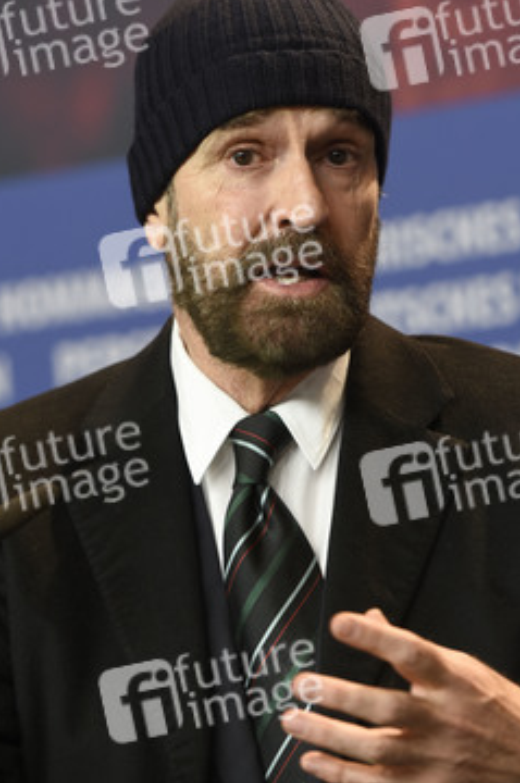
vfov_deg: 8.0
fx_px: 5618
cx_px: 274
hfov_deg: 5.3
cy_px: 365
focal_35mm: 259
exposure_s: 1/250
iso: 640
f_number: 3.5
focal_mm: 155
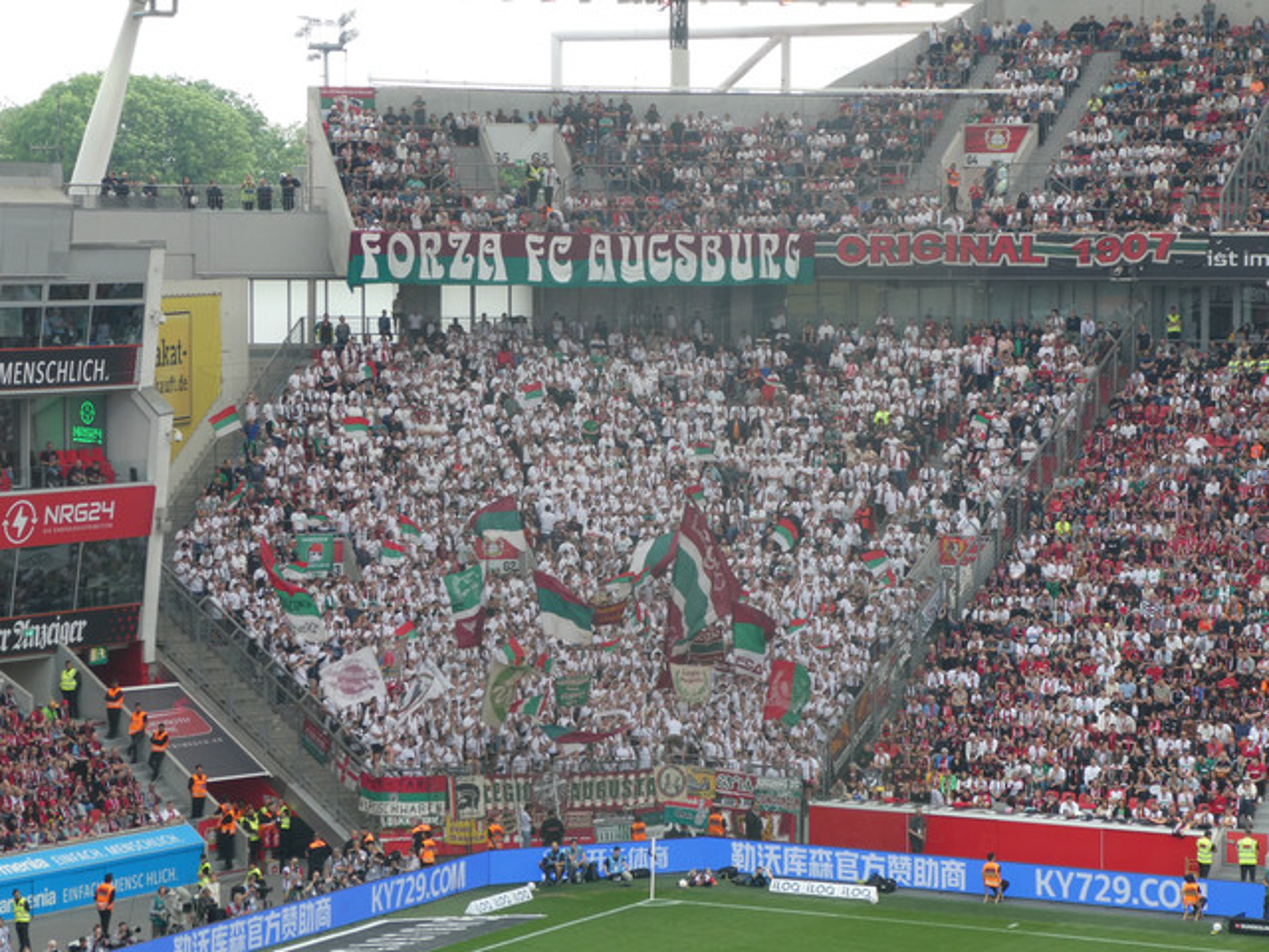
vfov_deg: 12.9
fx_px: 4216
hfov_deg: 17.1
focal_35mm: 115
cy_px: 476
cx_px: 634
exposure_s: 1/80
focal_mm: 20.6
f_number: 5.1
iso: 100
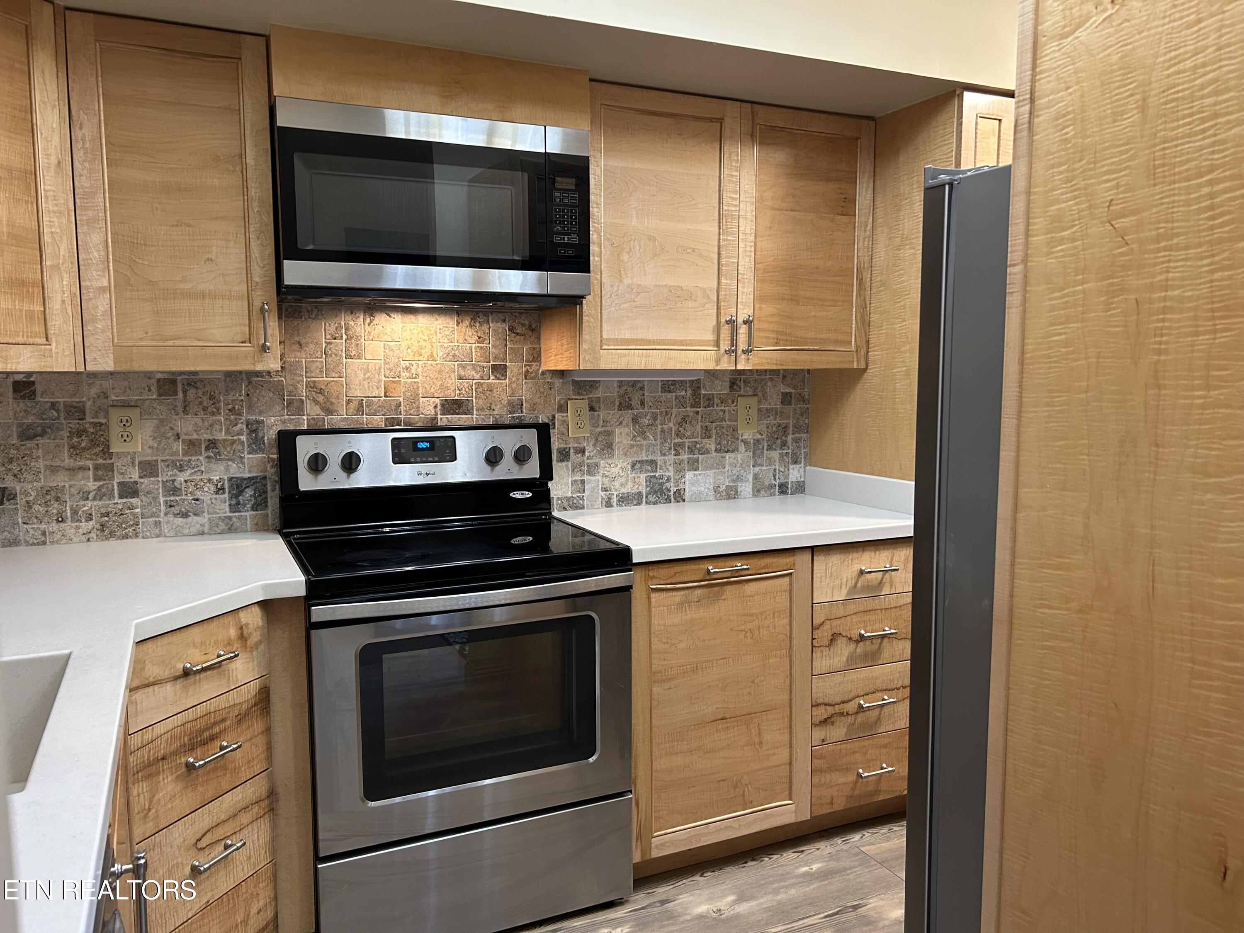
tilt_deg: -6.1
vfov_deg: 53.1
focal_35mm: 26
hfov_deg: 67.3
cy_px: 466
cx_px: 622
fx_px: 934
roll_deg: +0.2
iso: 250
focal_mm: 5.7
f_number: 1.5
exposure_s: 1/60
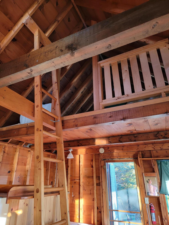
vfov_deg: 71.6
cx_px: 84
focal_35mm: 24
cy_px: 112
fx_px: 156
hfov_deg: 56.8
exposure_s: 1/40
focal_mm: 6.7
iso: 200
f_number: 1.8
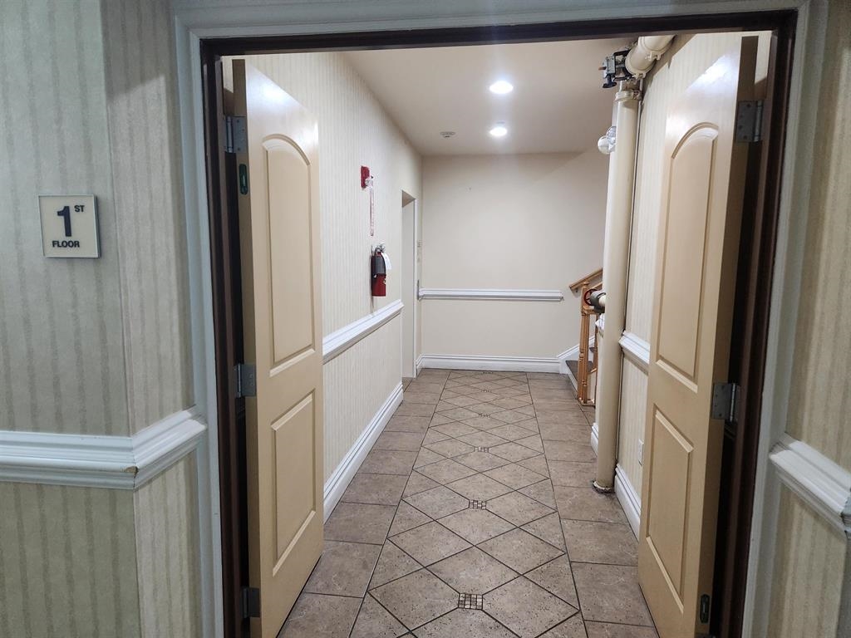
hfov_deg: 73.9
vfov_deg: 58.9
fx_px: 565
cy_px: 319
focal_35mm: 23
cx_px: 426
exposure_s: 1/120
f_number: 1.8
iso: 800
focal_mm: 5.4
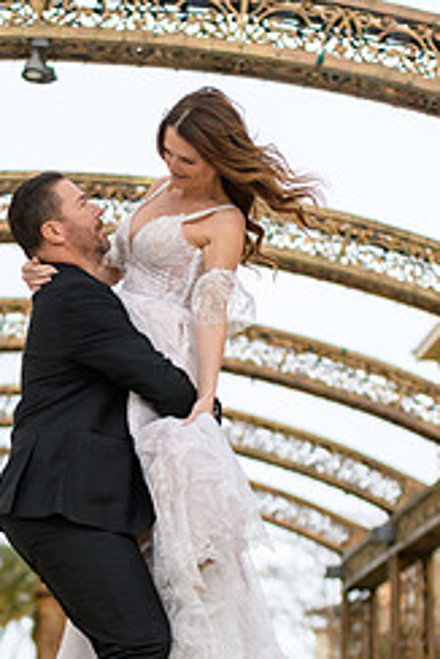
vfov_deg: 15.8
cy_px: 475
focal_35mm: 129
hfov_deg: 10.6
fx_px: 2361
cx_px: 165
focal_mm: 70
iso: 400
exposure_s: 1/3200
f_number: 2.8
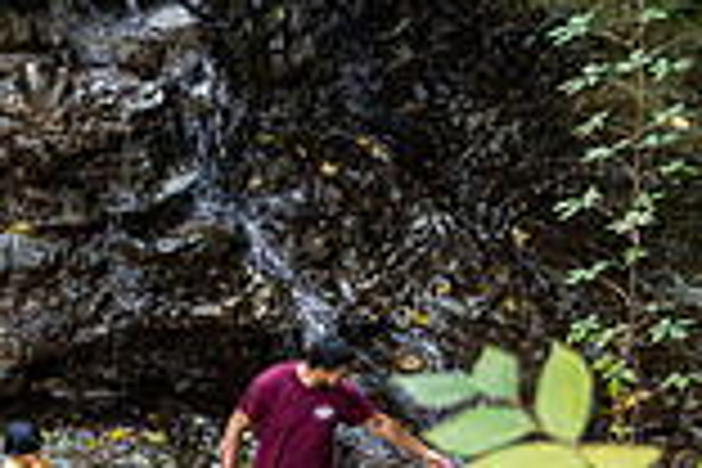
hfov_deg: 8.7
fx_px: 4504
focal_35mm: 231
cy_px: 313
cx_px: -428
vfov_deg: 5.9
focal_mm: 62
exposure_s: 1/125
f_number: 5
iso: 800
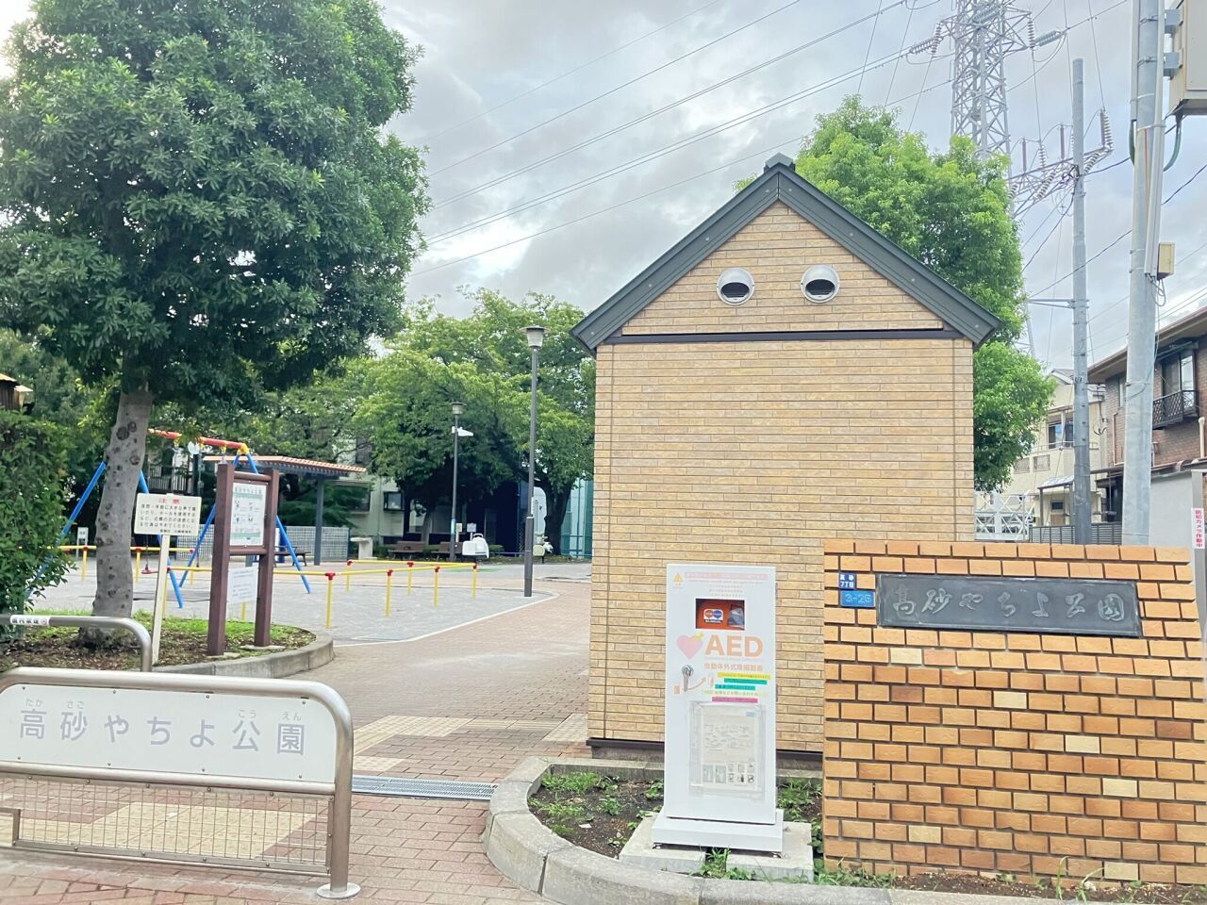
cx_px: 604
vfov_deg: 49.7
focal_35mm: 28
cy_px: 452
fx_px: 976
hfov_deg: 63.4
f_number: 1.8
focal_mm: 3.99
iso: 320
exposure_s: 1/60
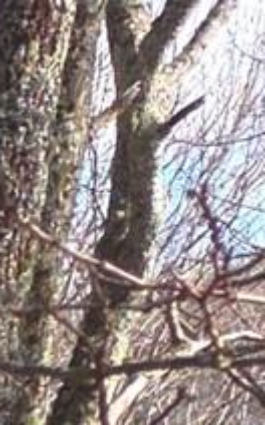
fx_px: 2735
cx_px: -1337
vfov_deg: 7.8
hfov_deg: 4.3
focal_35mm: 236
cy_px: 1251
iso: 25
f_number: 1.8
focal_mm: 5.4
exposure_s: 1/657
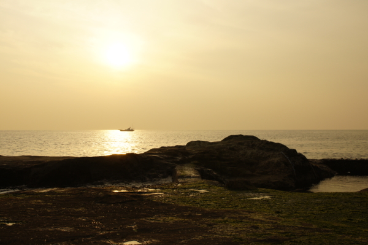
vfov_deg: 34.2
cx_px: 184
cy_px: 122
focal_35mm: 39
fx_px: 398
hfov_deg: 49.6
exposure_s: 1/400
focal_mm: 26
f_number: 11
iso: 200
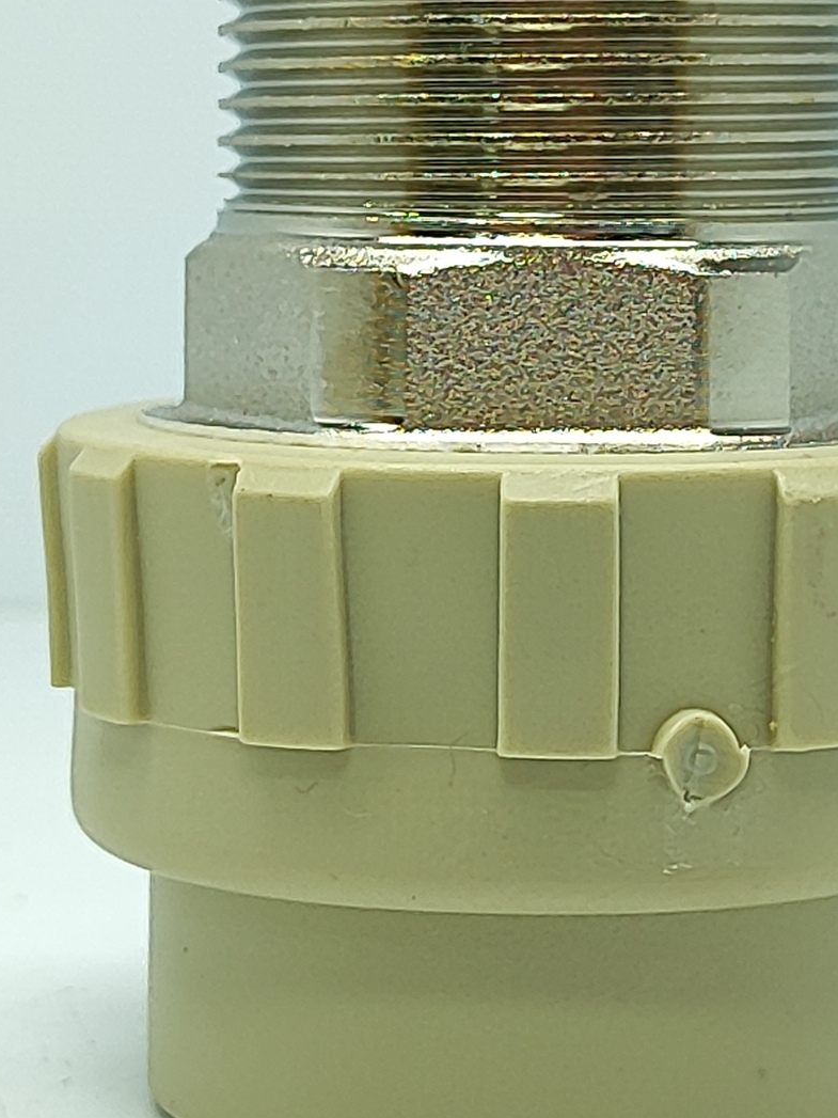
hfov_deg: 32.6
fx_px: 1421
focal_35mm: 44
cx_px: 549
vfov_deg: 42.7
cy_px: 436
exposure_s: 1/200
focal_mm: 5.89
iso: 200
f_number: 1.89
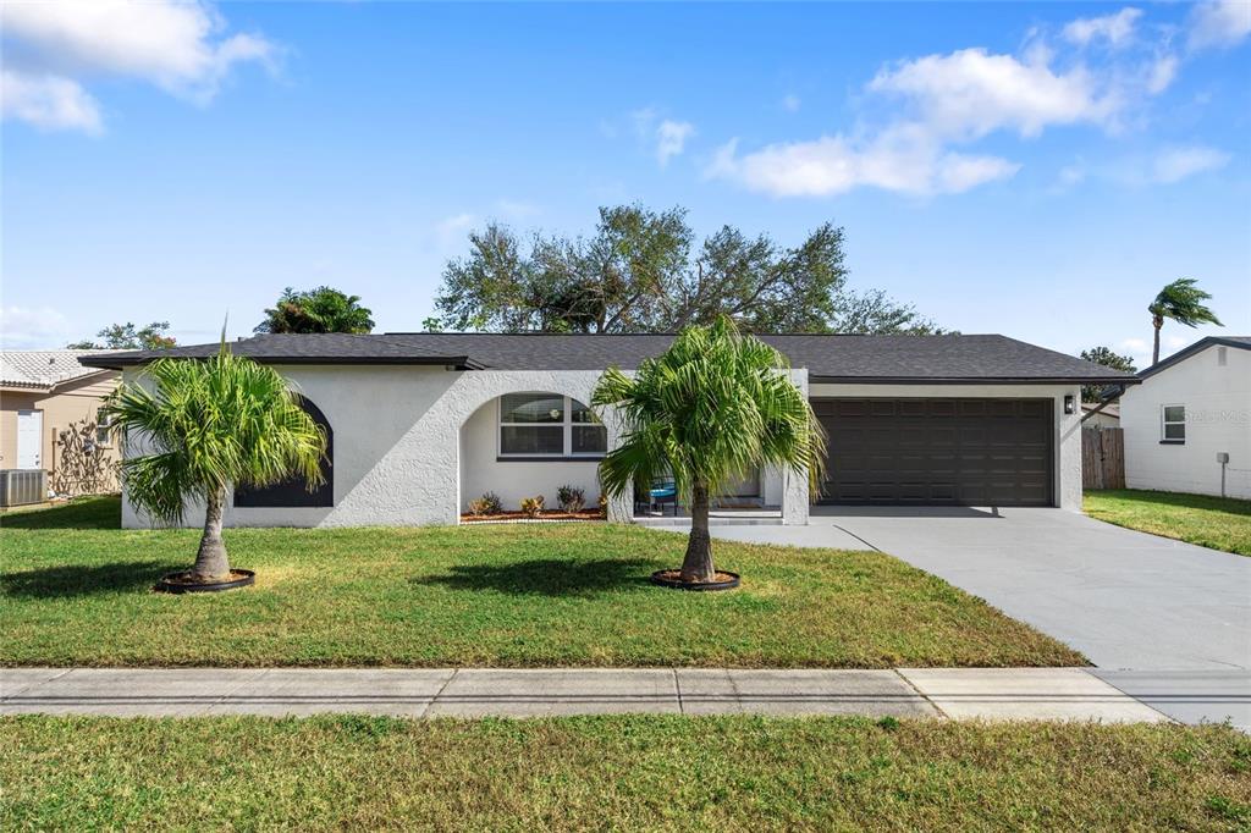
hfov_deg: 76.1
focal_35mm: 23
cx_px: 626
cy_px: 416
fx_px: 799
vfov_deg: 55.1
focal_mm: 23
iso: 100
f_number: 6.3
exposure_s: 1/100
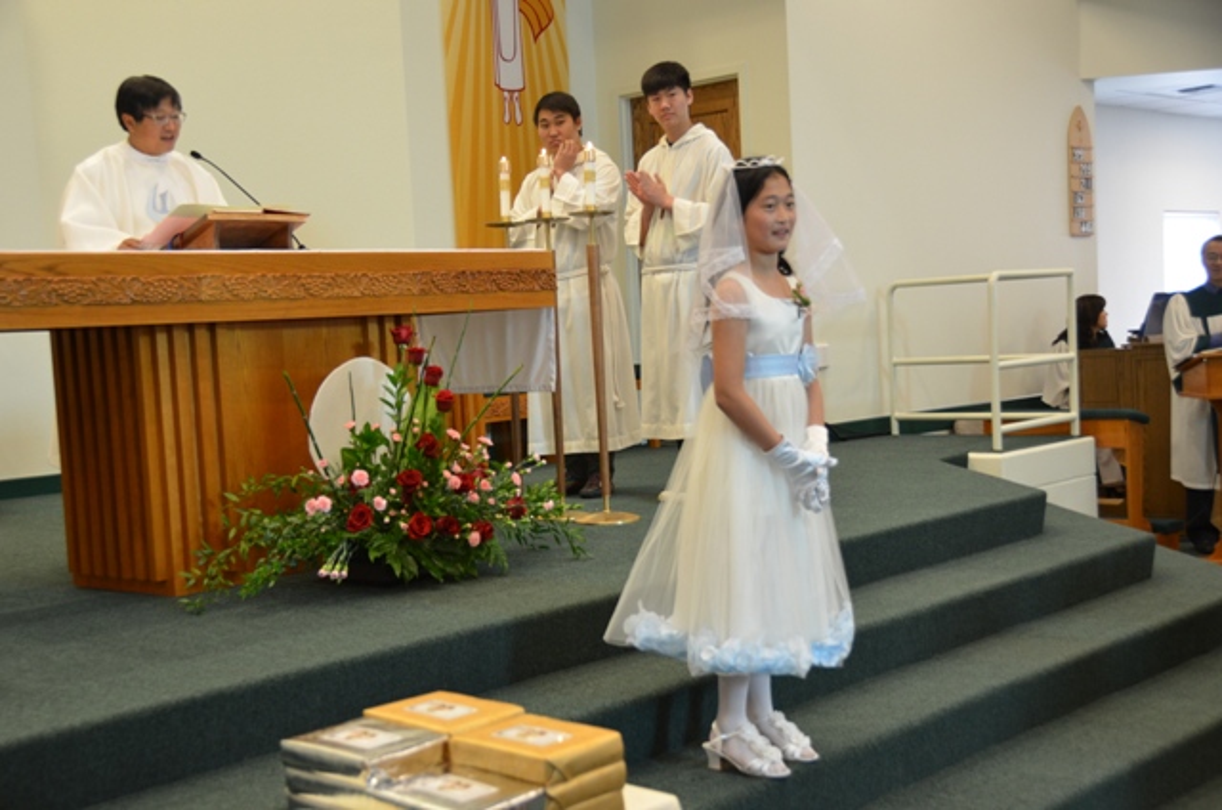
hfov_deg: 42.4
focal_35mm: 46
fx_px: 1575
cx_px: 611
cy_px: 405
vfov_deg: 28.8
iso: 900
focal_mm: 31
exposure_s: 1/30
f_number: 4
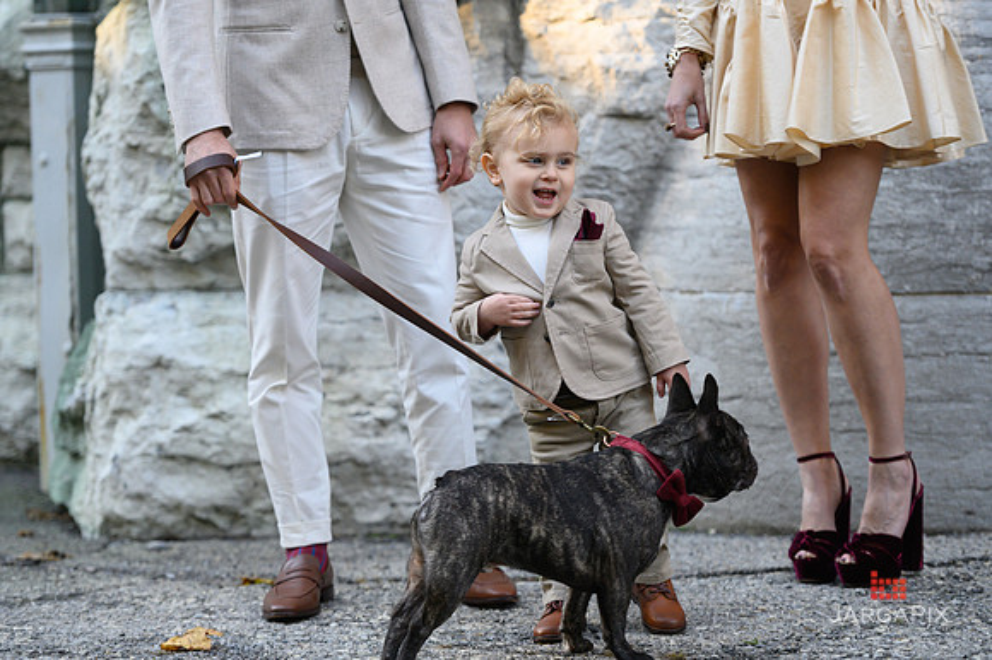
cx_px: 496
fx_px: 3718
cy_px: 330
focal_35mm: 135
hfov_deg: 15.2
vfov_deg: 10.1
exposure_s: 1/1250
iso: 1600
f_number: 3.2
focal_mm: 135
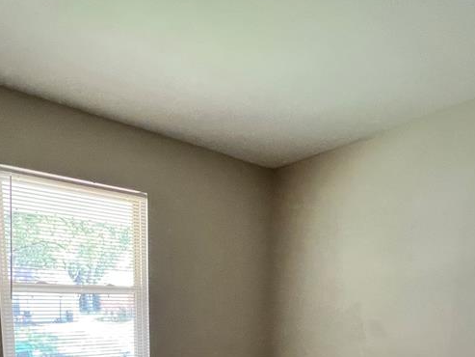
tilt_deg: -9.0
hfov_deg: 65.2
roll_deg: -1.6
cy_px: 362
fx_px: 371
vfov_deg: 43.5
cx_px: 258
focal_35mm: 27
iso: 400
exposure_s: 1/60
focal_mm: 1.57
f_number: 1.8
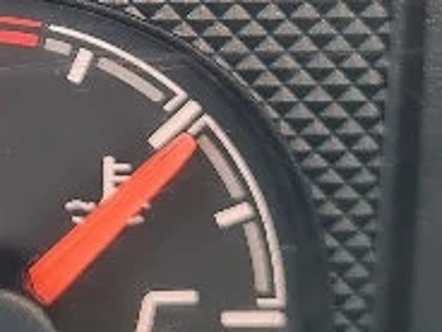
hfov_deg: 13.3
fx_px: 1800
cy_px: -125
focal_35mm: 141
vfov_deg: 10.3
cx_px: -183
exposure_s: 1/50
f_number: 1.8
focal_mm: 5.4
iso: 250
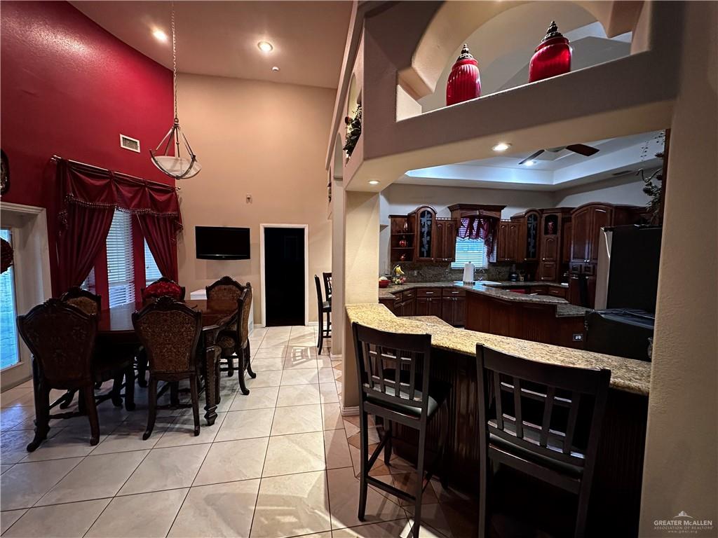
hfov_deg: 102.1
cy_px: 269
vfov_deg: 85.7
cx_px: 359
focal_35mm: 14
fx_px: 290
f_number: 2.2
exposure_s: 1/60
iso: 800
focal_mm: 2.22
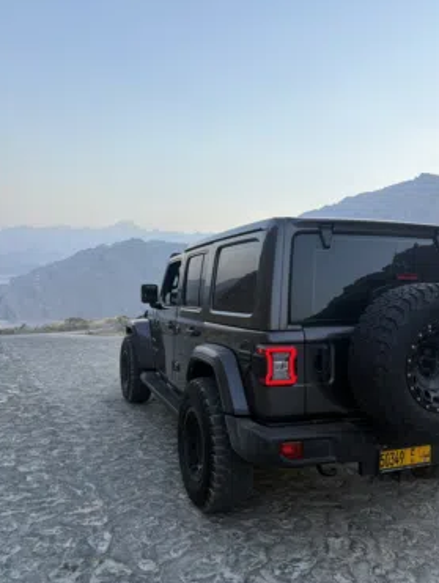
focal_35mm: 28
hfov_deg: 49.8
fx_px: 473
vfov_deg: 63.3
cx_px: 225
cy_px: 311
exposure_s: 1/1064
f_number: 1.6
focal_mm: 5.96
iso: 50
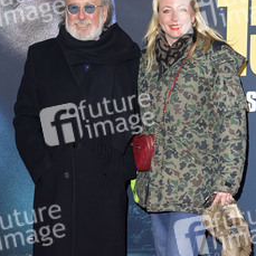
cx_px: 130
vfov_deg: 22.4
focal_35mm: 77
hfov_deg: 22.5
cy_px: 176
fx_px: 644
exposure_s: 1/250
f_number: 5.6
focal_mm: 52
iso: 640
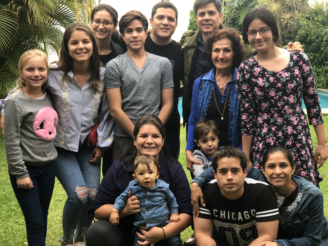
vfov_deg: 25.7
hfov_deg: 33.8
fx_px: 540
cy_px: 123
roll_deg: +1.3
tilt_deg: -10.5
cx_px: 164
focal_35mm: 57
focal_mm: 6.6
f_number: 2.8
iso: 64
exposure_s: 1/60
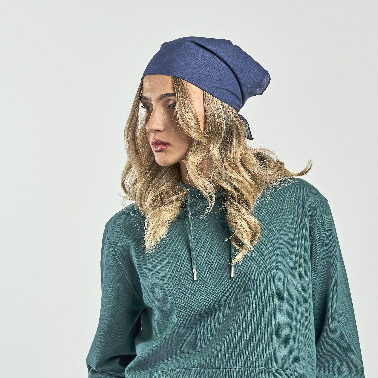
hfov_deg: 17.7
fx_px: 1211
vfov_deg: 17.7
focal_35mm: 98
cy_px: 189
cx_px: 191
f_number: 9
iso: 320
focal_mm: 50
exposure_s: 1/160
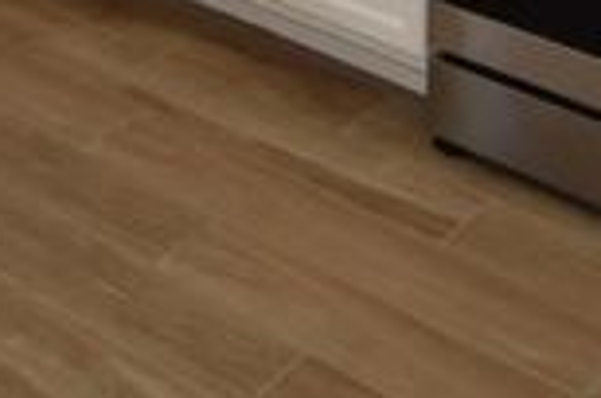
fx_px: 1666
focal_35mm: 100
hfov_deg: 20.4
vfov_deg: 10.6
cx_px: 226
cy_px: -700
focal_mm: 10
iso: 320
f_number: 5.6
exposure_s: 1/125
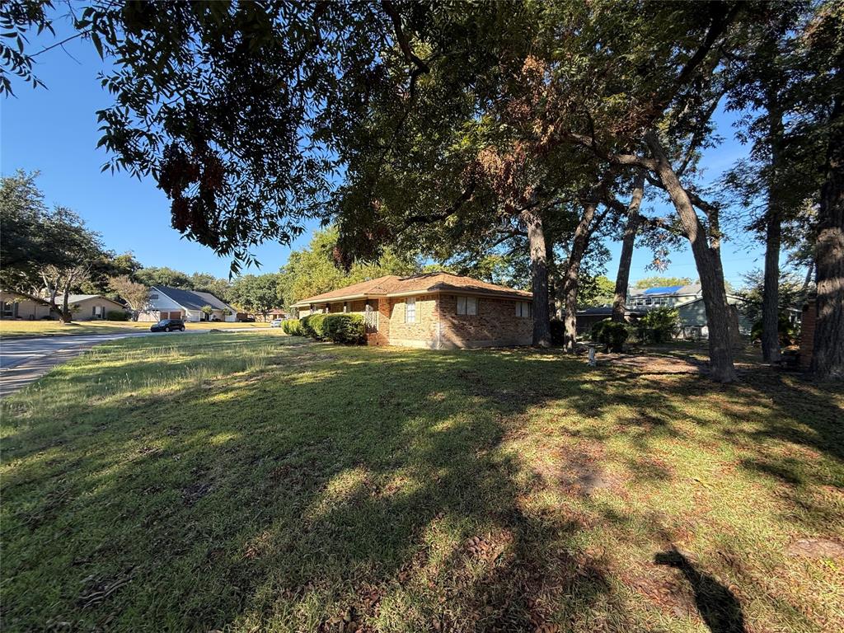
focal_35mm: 14
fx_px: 341
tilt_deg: +4.8
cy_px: 316
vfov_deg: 85.7
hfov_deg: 102.1
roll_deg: -0.3
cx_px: 422
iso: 64
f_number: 2.2
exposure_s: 1/482
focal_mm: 2.22
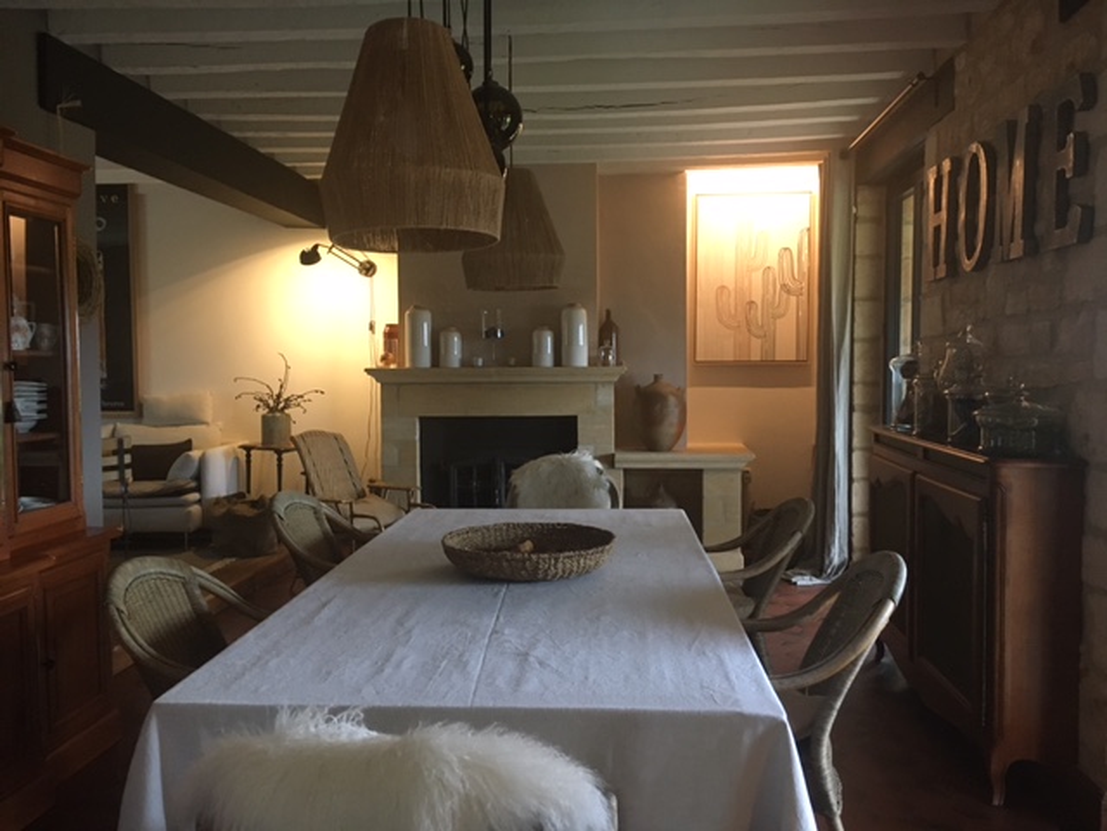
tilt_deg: -3.2
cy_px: 416
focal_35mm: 29
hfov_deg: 61.7
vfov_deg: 48.2
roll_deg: -0.4
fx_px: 927
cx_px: 554
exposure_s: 1/17
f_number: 2.2
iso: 200
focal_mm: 4.15
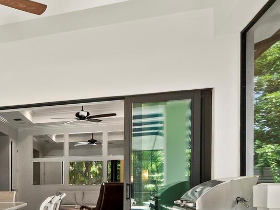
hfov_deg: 37.0
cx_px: -41
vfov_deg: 33.1
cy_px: 192
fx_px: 331
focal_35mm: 41
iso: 400
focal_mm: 7
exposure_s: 1/8
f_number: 11
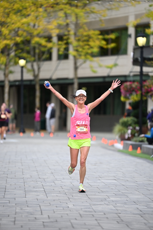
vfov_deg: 10.3
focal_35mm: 200
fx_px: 1274
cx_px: 76
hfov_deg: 6.9
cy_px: 115
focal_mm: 200
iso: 640
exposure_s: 1/2000
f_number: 2.8
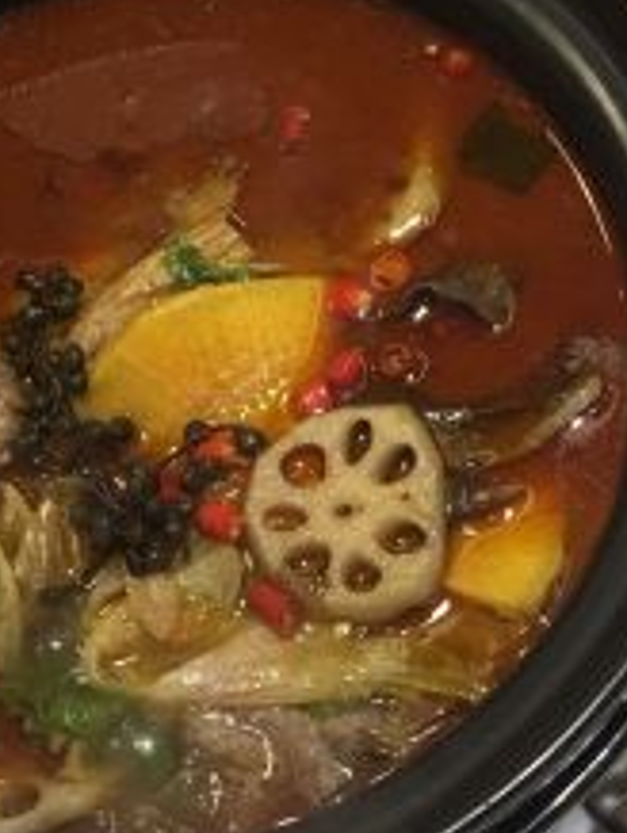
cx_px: 518
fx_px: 2242
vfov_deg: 20.7
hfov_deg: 15.8
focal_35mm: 93
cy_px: 741
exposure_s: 1/33
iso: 40
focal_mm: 4.15
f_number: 2.2
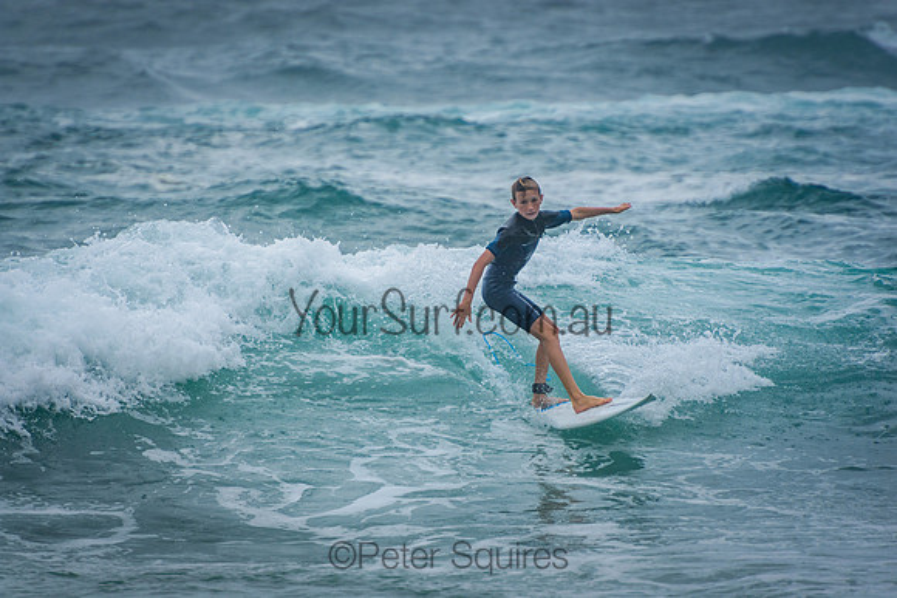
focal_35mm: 600
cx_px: 448
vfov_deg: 2.3
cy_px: 299
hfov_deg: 3.4
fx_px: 14953
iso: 320
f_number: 5.6
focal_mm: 400
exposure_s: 1/2000
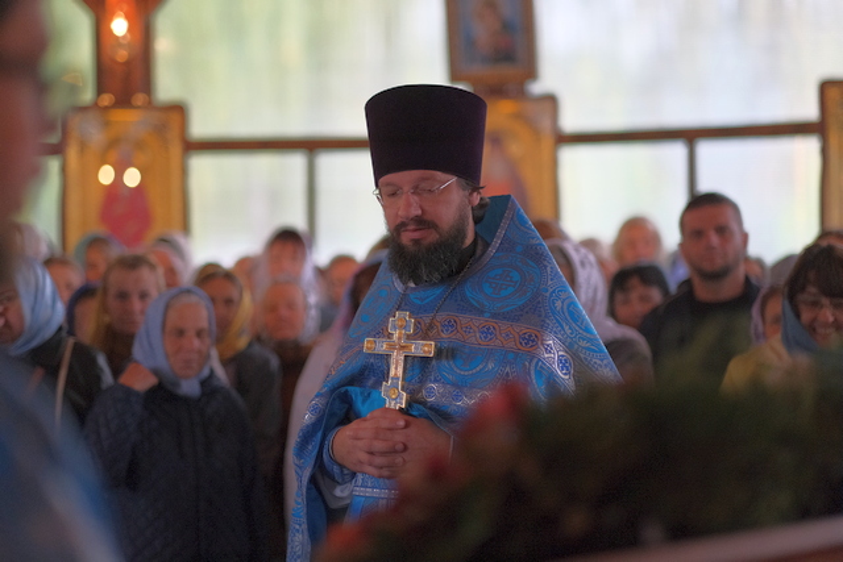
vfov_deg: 16.3
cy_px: 281
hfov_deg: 24.2
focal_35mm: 84
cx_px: 422
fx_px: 1967
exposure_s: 1/1500
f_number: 1.2
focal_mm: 56
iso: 2000
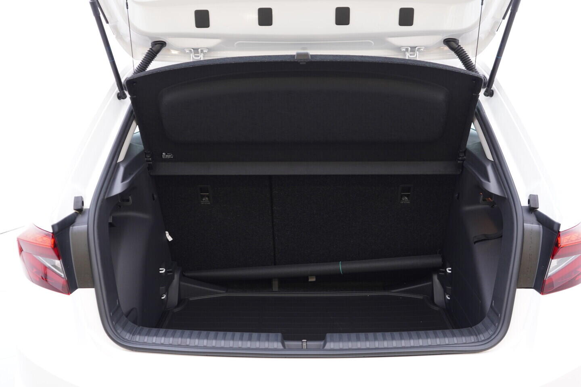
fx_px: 581
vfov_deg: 36.9
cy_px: 194
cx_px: 290
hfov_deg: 53.1
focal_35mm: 36
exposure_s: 1/40
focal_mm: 24
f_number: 2.8
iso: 250
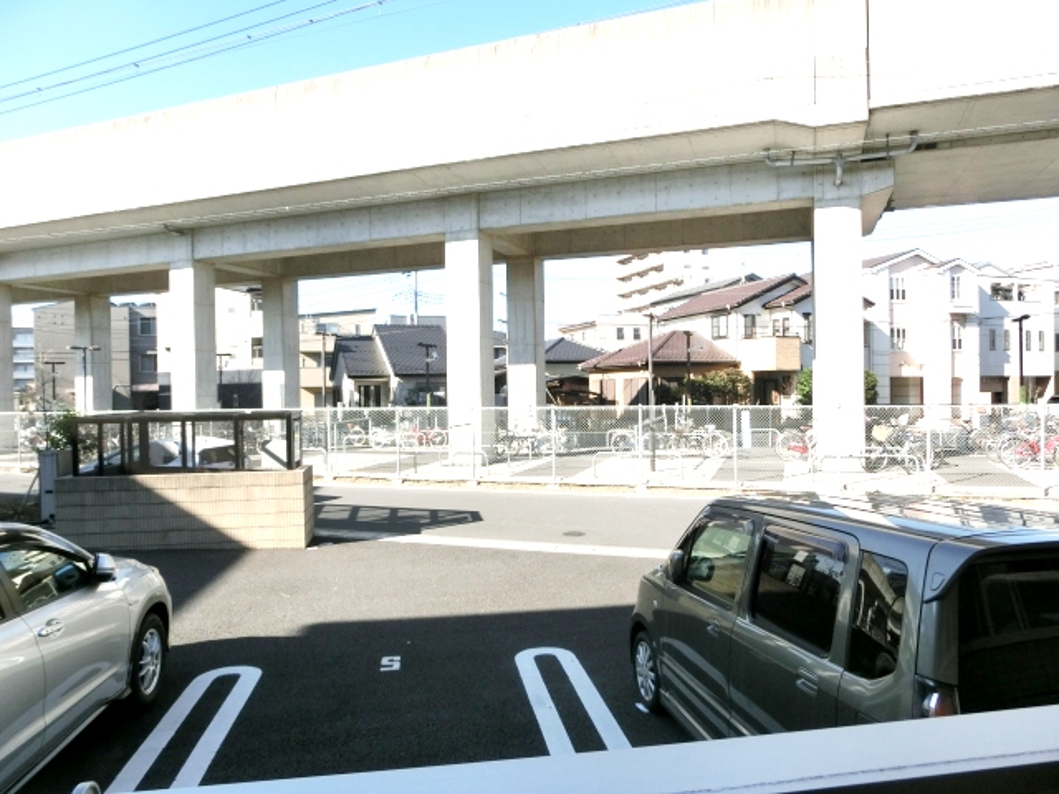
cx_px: 530
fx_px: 734
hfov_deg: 71.6
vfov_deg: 56.8
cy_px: 397
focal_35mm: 24
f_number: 3
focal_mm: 4.24
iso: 80
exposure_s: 1/1000
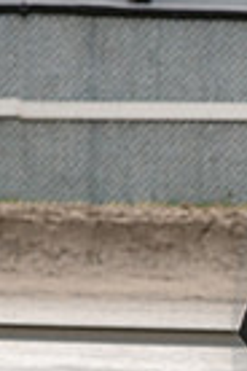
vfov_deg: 2.0
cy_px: 425
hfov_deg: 1.3
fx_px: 10579
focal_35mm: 1028
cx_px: 582
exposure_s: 1/1600
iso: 400
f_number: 5
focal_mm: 200
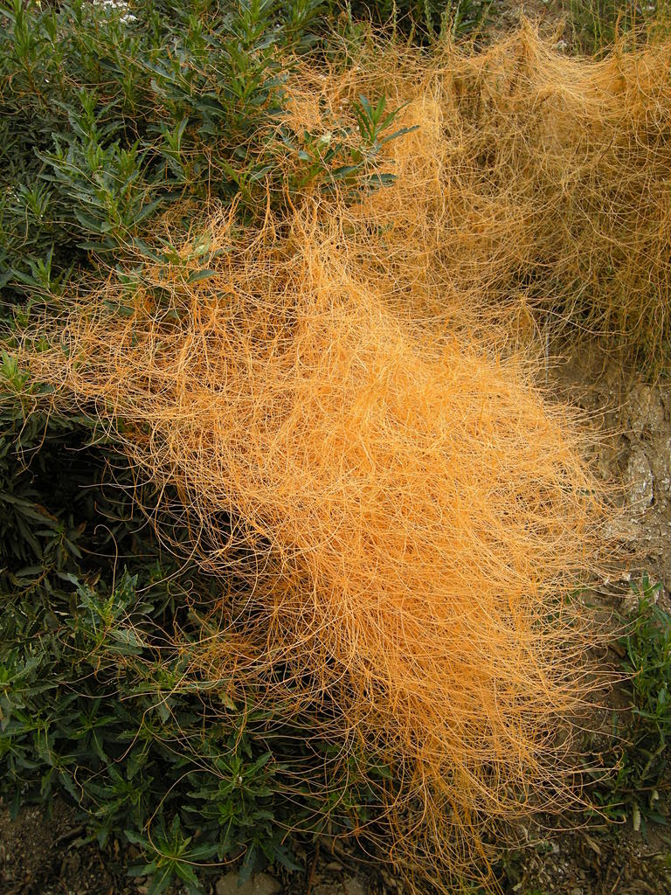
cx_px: 336
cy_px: 448
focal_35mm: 35
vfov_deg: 52.6
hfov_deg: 40.7
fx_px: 905
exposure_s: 1/80.6
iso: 64
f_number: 3
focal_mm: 7.5
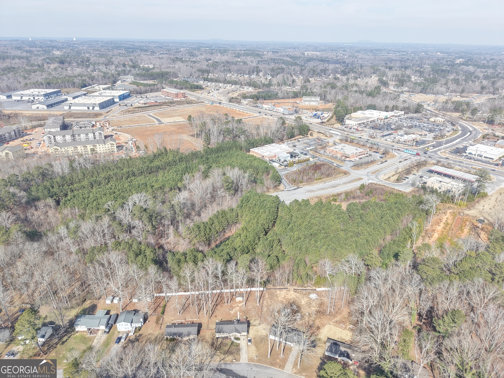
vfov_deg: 56.8
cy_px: 189
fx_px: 349
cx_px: 252
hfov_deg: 71.6
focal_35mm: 24
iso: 230
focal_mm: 8.67
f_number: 1.8
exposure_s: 1/2000
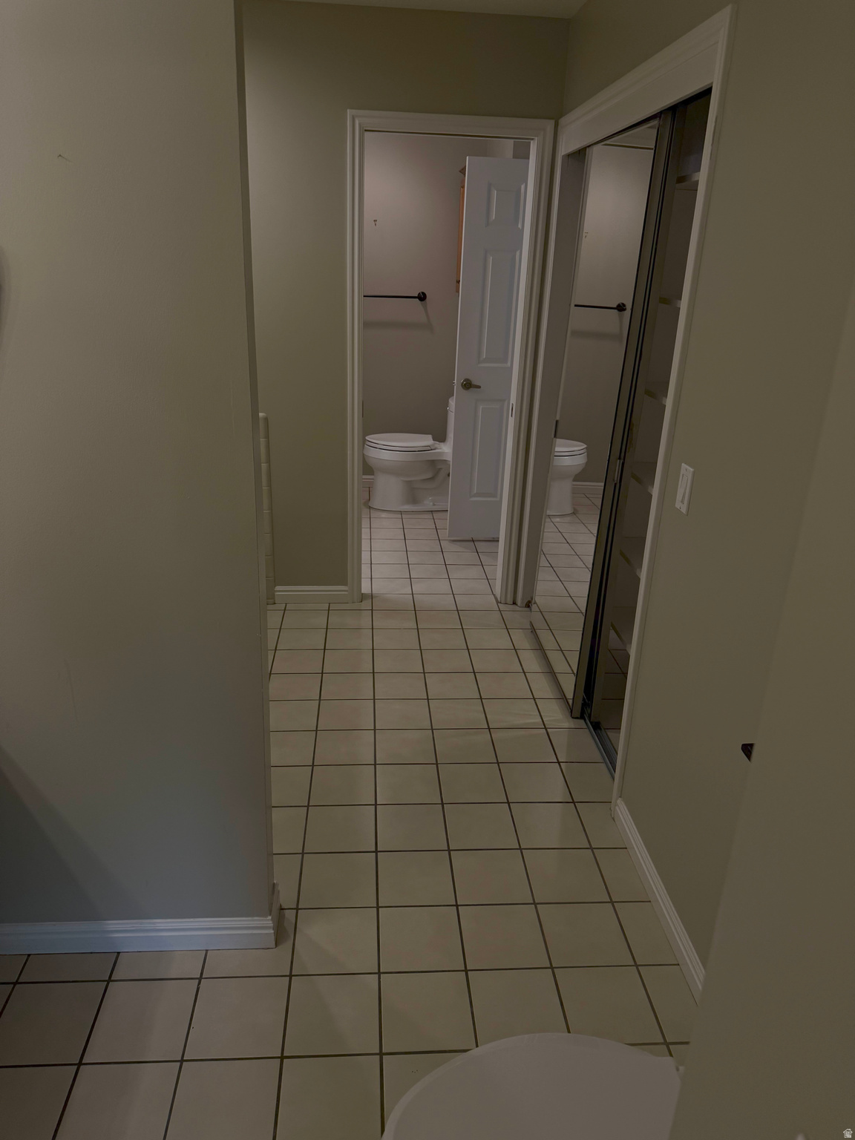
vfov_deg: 71.6
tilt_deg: -20.1
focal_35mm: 24
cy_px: 570
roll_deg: -2.3
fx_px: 790
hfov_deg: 56.8
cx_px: 428
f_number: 1.78
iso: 100
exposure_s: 1/120
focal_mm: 6.76
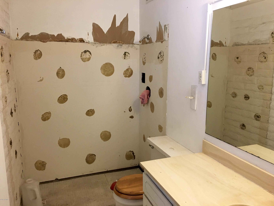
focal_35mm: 29
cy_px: 103
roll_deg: +1.6
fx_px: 230
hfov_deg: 61.7
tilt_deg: -10.2
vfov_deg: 48.2
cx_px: 137
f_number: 2.2
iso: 125
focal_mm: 4.15
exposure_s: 1/30
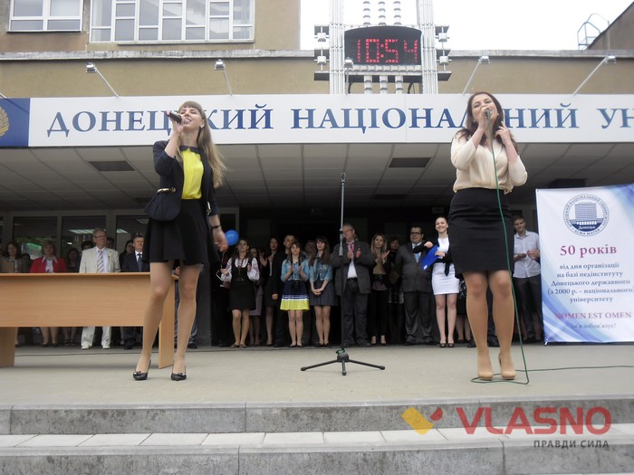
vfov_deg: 38.7
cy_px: 238
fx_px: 678
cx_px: 317
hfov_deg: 50.1
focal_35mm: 37
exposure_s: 1/82
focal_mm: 6.6
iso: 100
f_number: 4
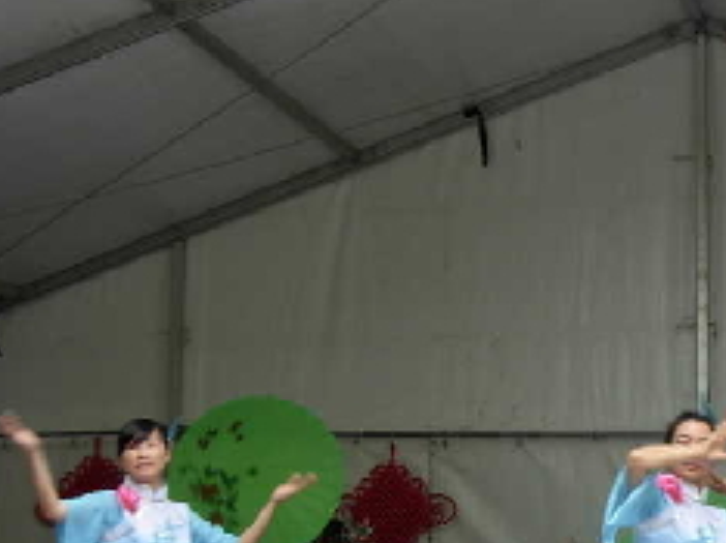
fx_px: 2493
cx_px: 670
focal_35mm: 119
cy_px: 413
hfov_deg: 16.3
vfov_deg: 12.4
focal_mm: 9.5
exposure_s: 1/52.2
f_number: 3.3
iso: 79
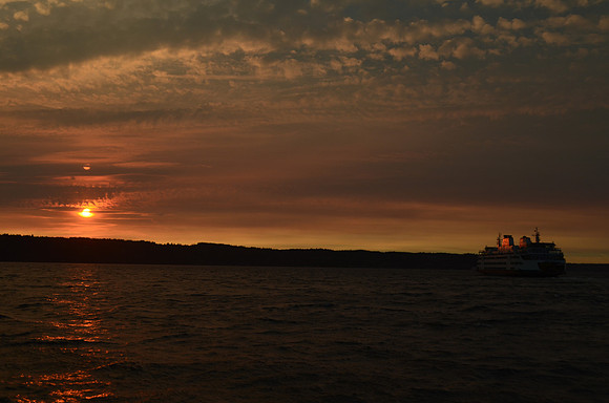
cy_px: 202
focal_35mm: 39
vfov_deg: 34.1
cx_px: 304
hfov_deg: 49.6
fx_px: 658
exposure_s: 1/200
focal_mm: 26
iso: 200
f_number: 7.1
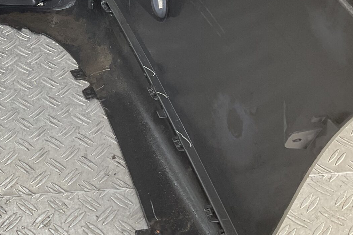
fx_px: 716
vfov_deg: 18.1
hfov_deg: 26.1
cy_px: -15
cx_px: -9
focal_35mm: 73
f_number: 1.8
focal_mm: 3
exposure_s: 1/100
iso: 25
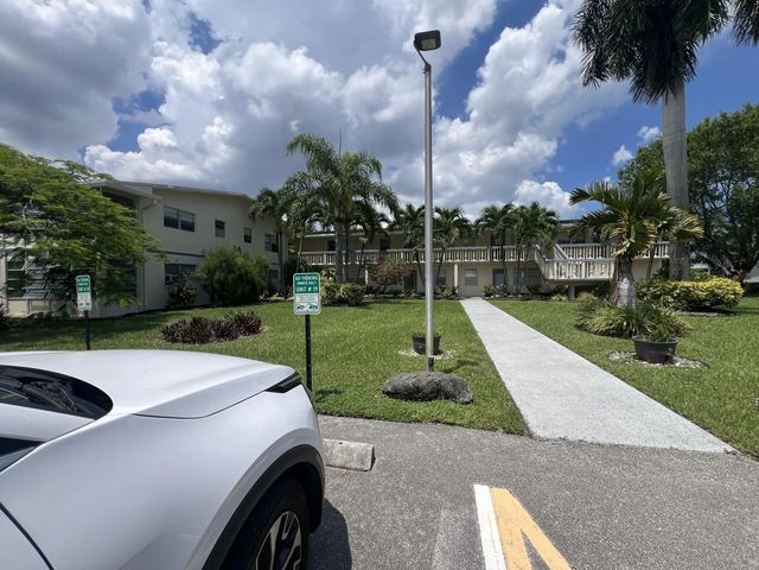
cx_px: 380
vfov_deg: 89.9
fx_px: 285
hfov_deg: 106.2
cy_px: 285
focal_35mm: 13
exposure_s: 1/1876
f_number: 1.8
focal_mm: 1.57
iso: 32
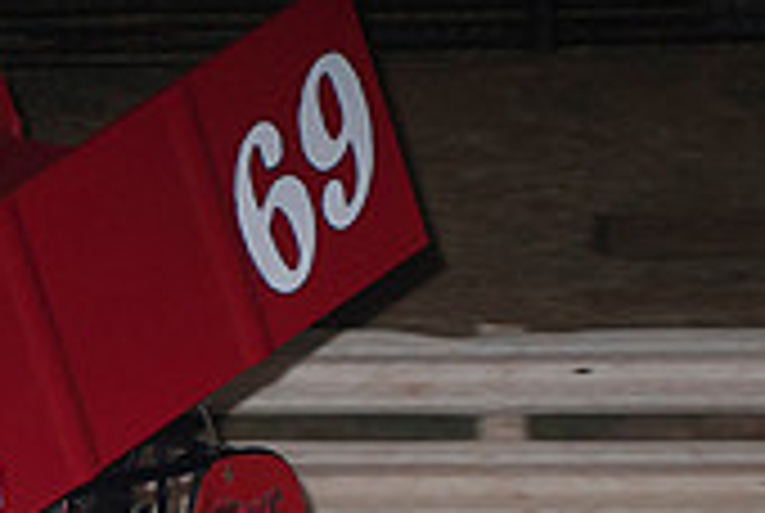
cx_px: -81
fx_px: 9345
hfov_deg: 4.7
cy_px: 562
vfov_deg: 3.1
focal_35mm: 439
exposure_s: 1/400
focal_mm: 86
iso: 200
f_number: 4
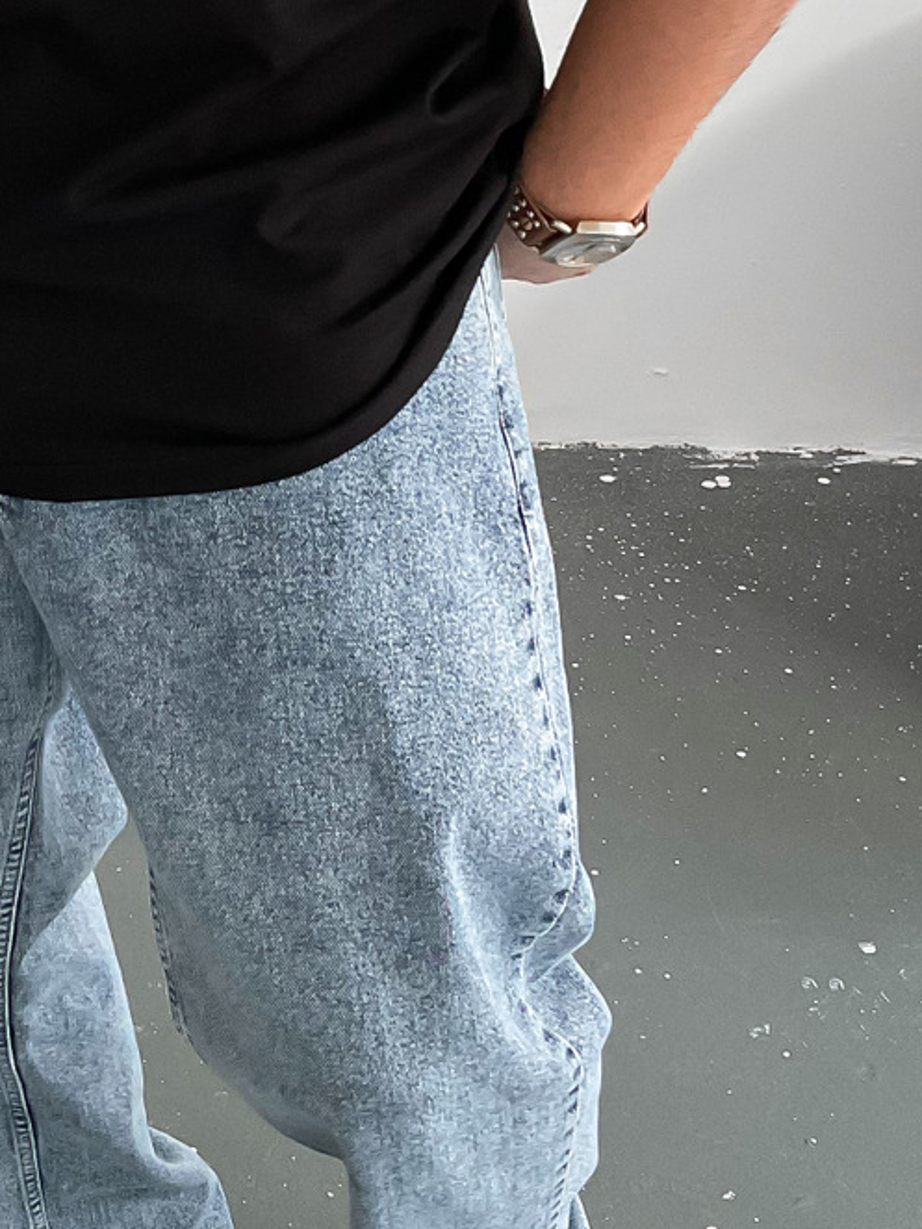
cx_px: 32
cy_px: 178
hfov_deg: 20.4
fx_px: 2487
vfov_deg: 27.0
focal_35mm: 70
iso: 100
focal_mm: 3
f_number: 1.8
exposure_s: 1/60
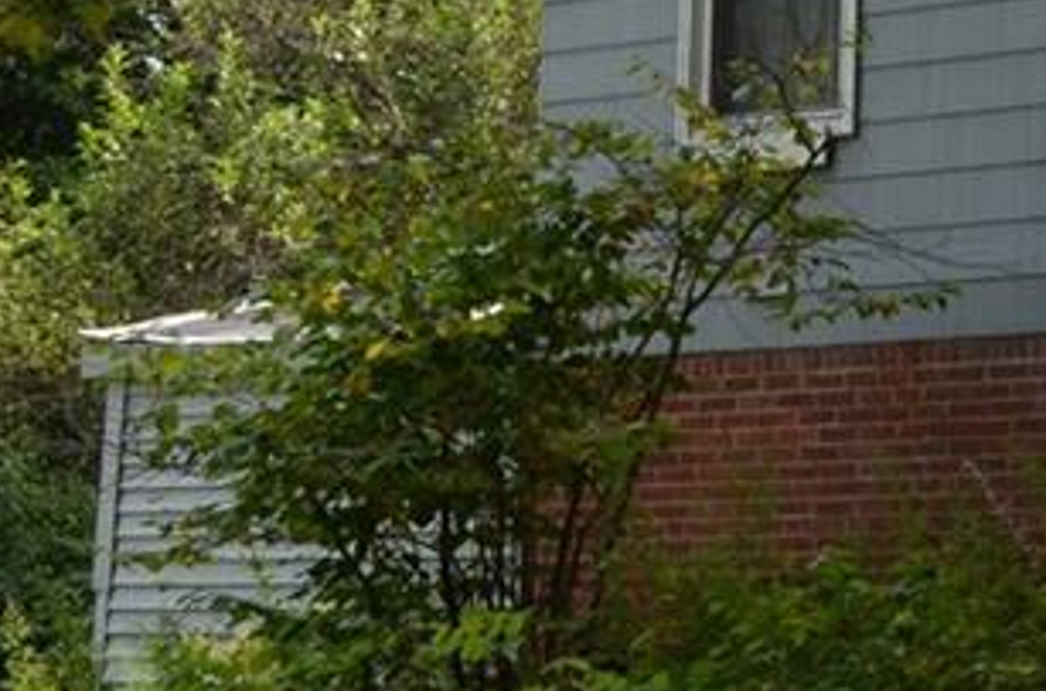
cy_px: -243
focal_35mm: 130
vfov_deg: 10.2
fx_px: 3767
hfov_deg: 14.9
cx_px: 1472
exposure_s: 1/250
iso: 200
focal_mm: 26
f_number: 8
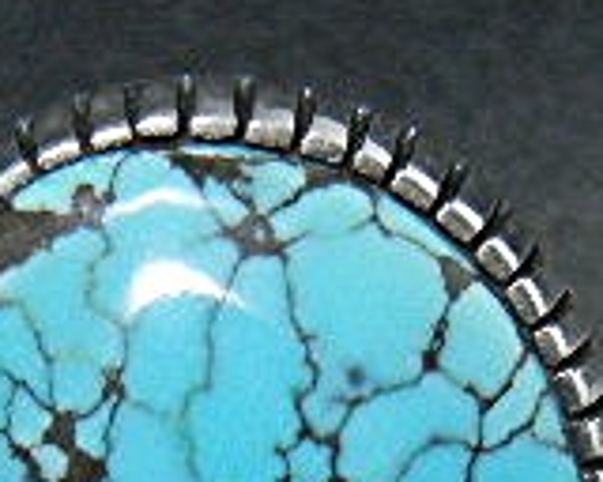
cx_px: 215
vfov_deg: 6.6
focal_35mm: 231
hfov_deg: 8.4
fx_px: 4123
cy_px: 742
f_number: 8
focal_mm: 10.6
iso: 800
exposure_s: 1/30
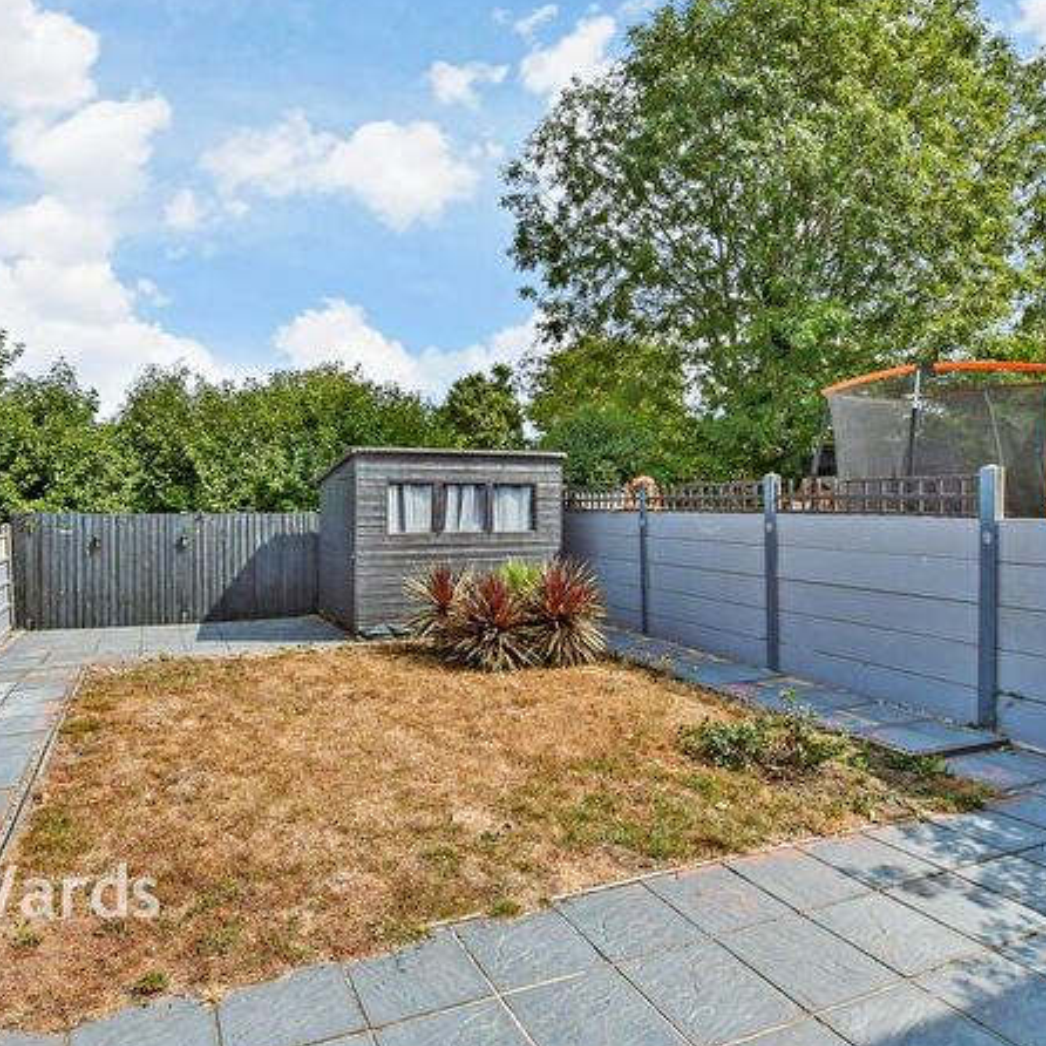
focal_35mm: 20
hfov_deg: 74.0
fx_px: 684
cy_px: 517
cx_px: 415
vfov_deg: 74.8
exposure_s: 1/400
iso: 320
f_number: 10
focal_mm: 10
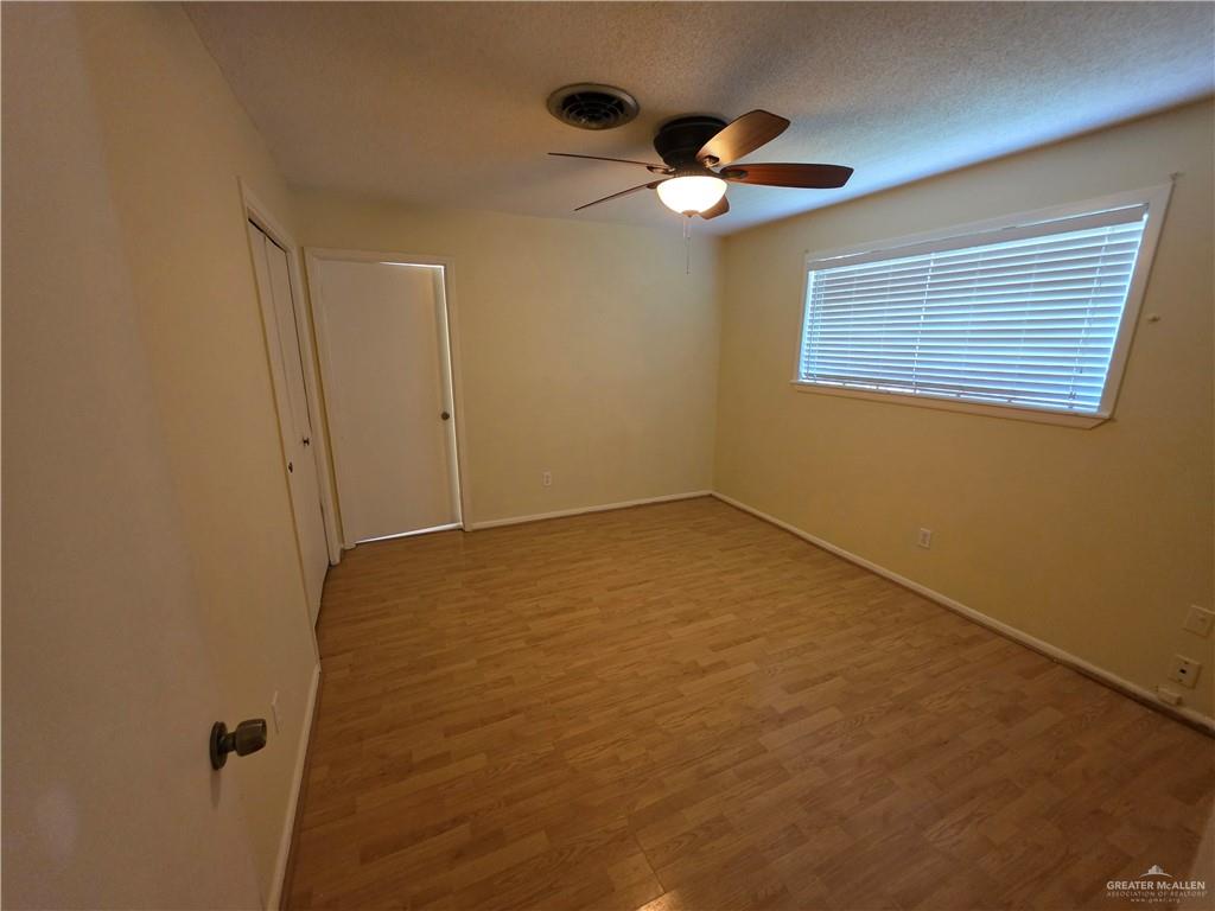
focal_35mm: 13
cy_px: 456
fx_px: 456
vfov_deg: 89.9
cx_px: 608
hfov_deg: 106.2
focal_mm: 2.2
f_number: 1.9
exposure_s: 1/60
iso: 640
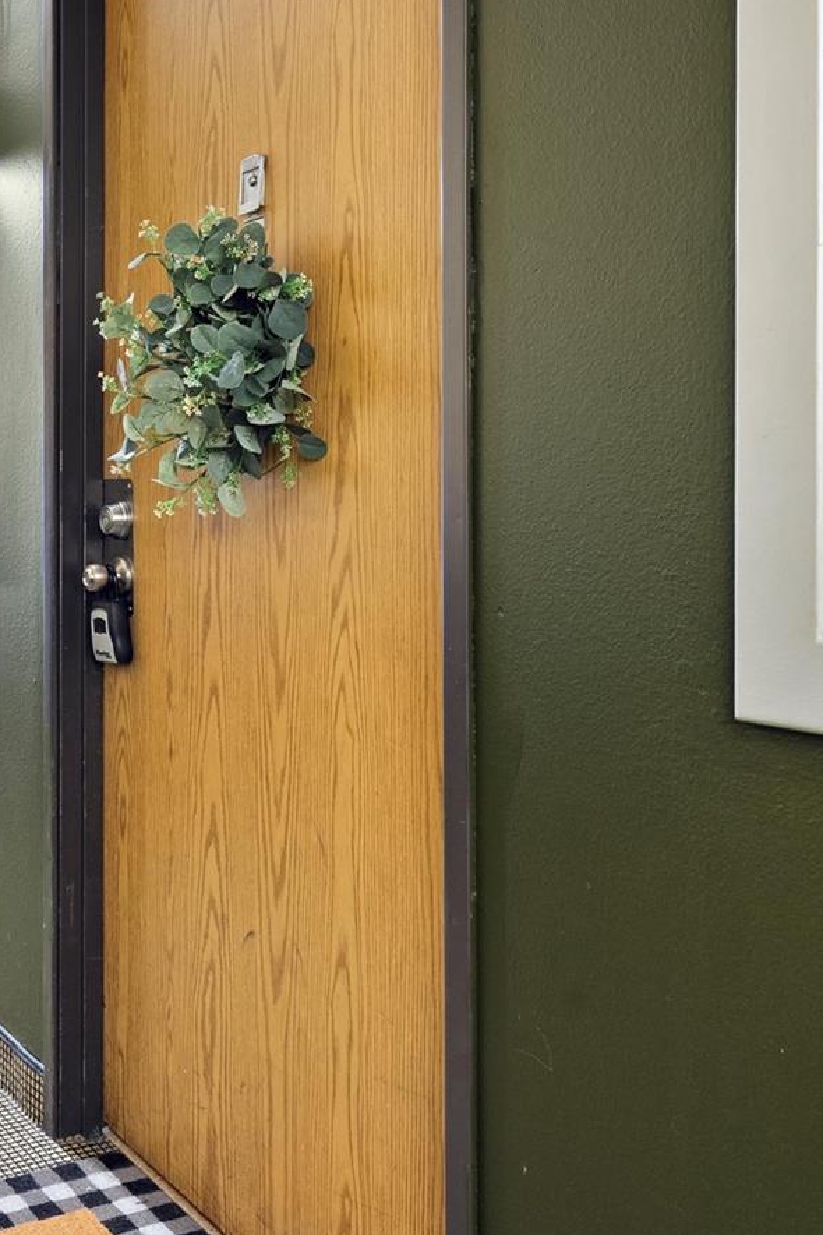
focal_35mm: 38
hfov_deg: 32.4
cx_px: 7
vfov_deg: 50.4
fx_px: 1303
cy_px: 502
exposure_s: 5
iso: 1000
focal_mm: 21
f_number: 8
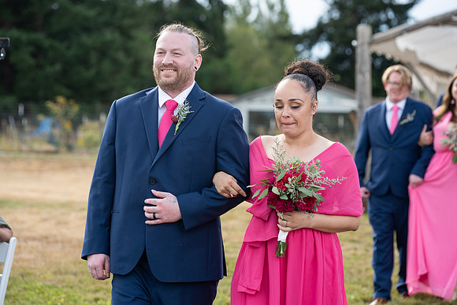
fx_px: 1562
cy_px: 152
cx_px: 228
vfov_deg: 11.2
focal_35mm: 123
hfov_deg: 16.6
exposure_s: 1/800
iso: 400
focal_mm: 123
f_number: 4.5
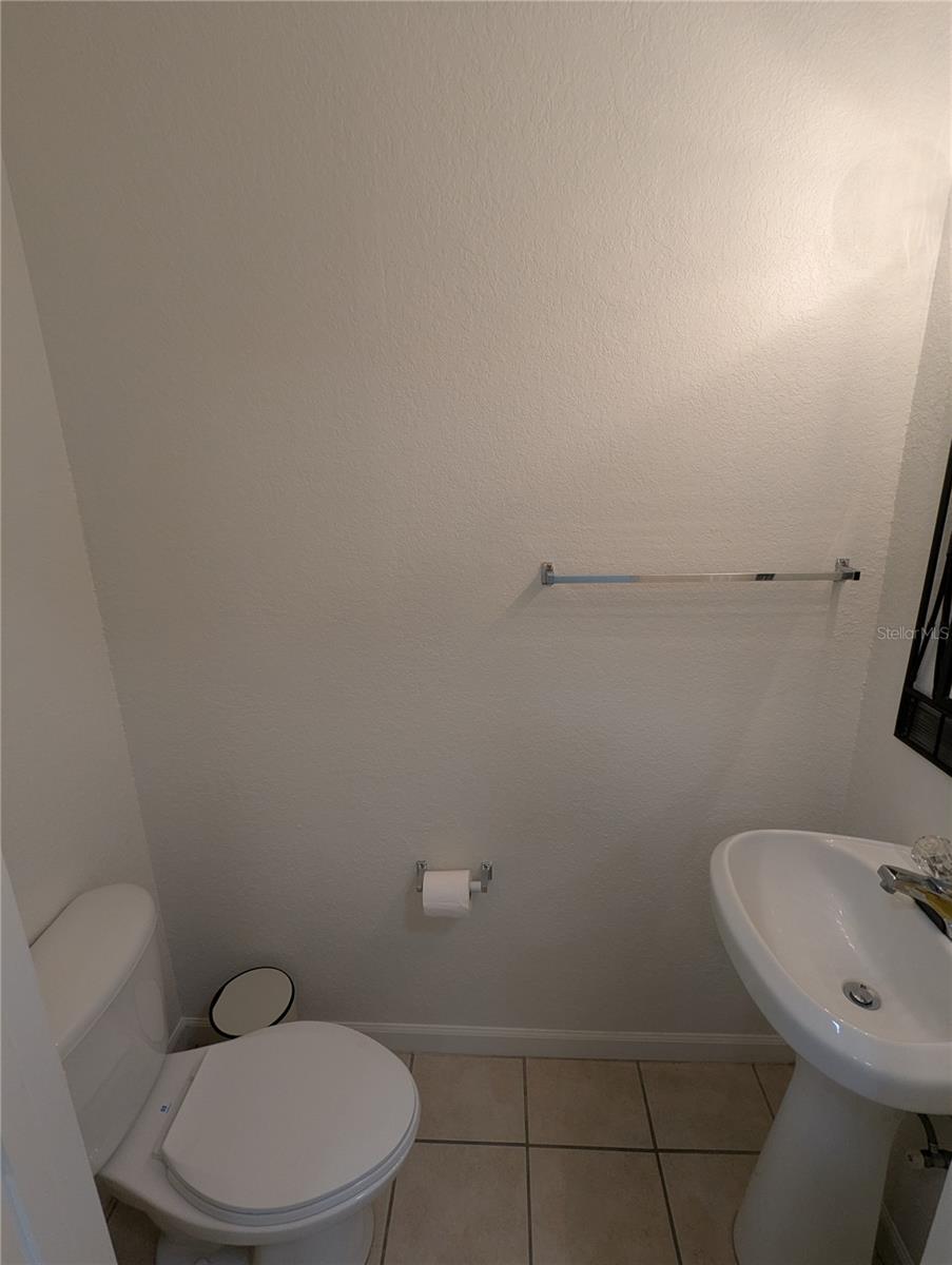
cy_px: 632
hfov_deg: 78.2
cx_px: 476
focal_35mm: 16
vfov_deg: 94.4
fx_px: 585
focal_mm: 2.35
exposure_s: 1/40
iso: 51
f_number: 2.2
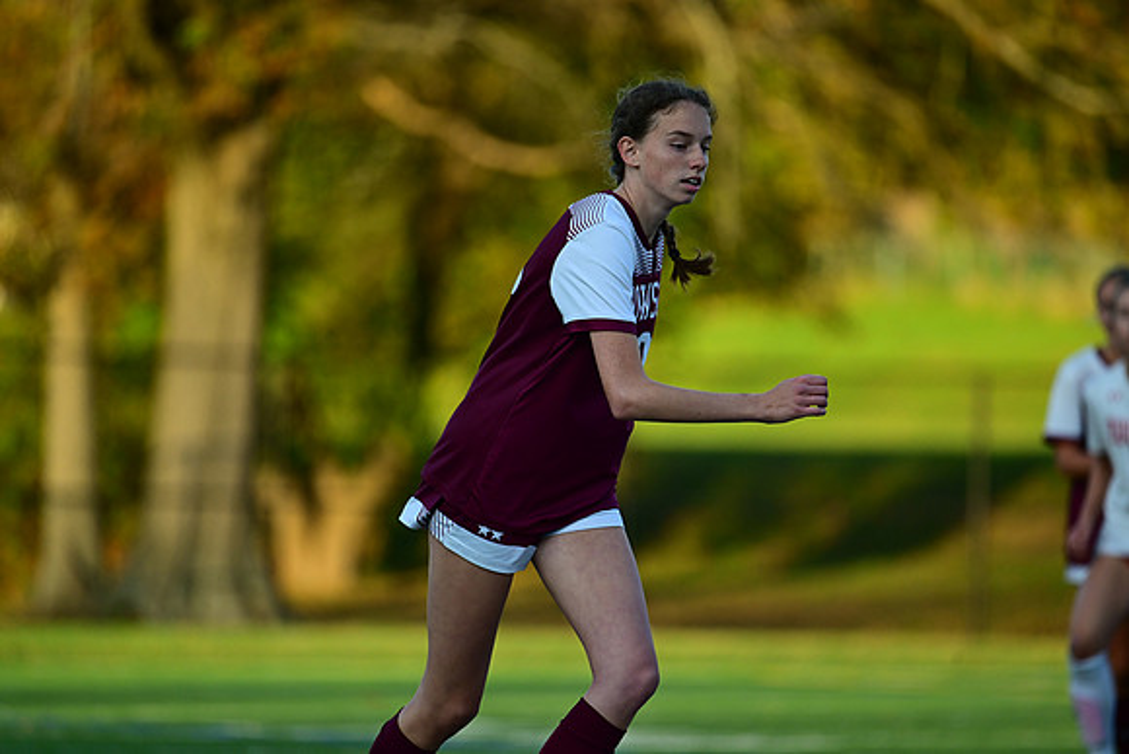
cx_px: 564
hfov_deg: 5.2
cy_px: 377
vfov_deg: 3.4
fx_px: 12547
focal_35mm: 400
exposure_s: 1/2000
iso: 1100
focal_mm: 400
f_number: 4.5
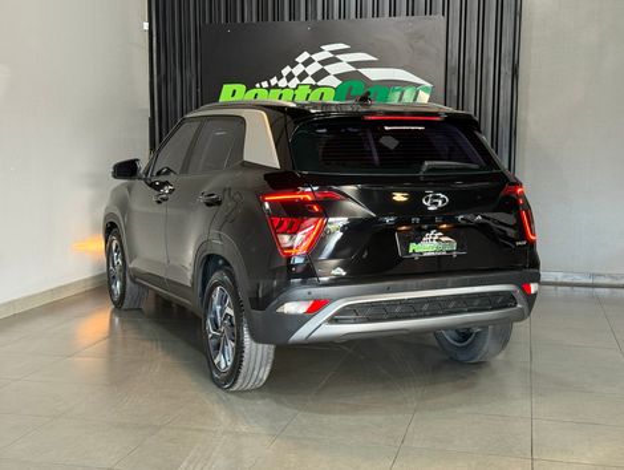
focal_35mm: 48
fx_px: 867
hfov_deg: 39.6
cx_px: 312
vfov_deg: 30.3
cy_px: 235
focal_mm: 6.76
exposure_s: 1/40
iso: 250
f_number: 1.78
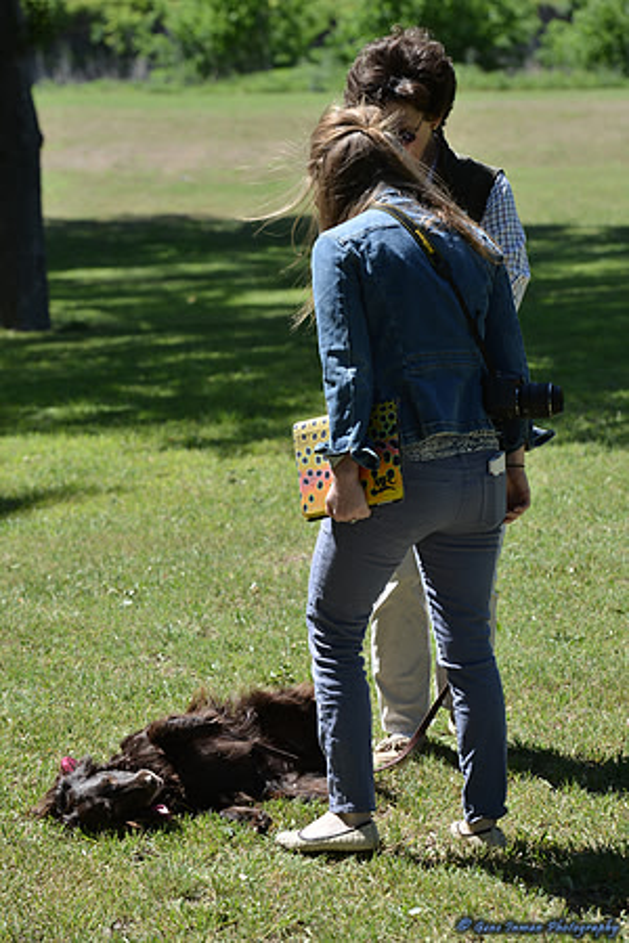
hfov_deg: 10.2
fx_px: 3538
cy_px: 472
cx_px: 314
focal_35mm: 135
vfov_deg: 15.2
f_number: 6.3
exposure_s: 1/250
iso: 100
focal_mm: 135
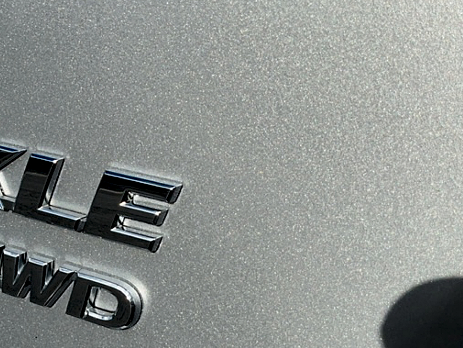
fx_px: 763
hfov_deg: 32.3
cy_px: 284
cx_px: 58
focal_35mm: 57
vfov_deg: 25.2
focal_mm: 3
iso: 25
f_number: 1.8
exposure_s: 1/1848
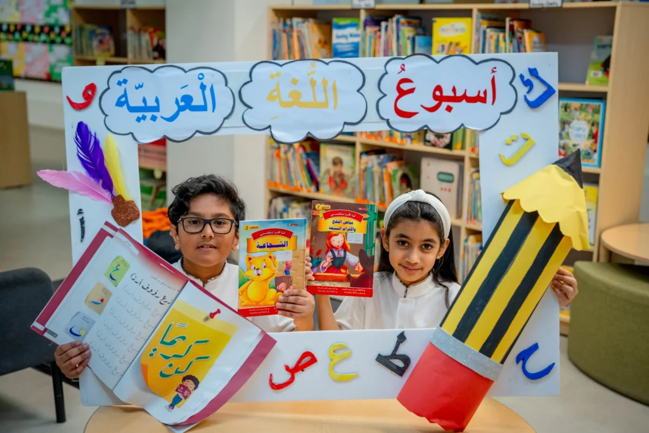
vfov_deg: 27.0
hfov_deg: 39.6
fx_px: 901
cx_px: 324
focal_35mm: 50
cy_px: 216
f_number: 3.2
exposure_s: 1/125
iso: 1600
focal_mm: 50
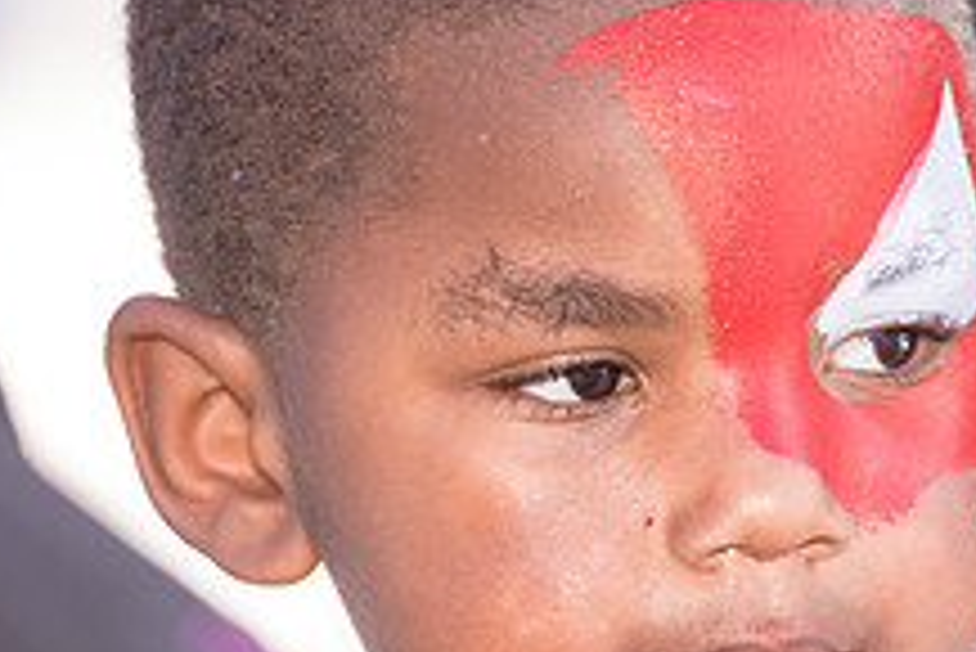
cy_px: 537
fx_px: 14514
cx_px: 891
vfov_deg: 2.6
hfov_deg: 3.8
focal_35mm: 535
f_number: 4
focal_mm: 200
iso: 450
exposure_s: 1/320
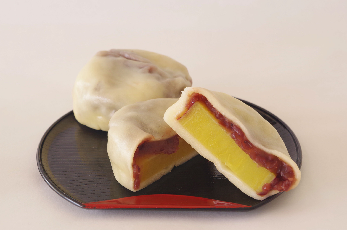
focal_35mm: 82
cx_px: 174
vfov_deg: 16.6
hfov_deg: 24.8
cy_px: 115
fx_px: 789
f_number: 13
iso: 200
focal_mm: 55
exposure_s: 1/2
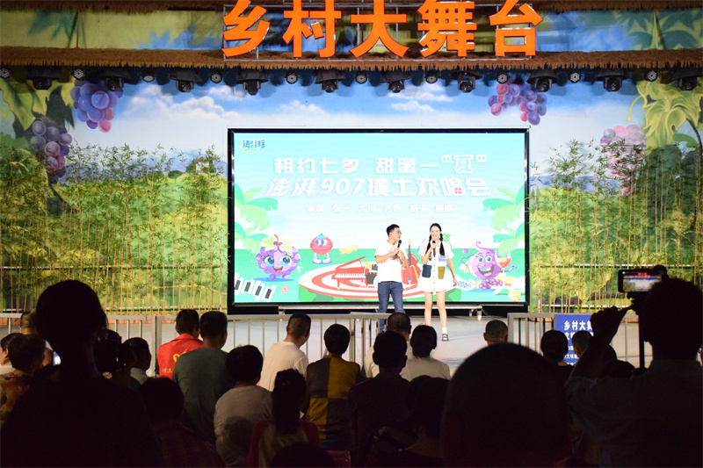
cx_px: 352
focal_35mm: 51
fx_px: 996
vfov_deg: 26.5
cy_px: 234
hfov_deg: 38.9
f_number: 6.3
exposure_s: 1/500
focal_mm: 34
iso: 8000
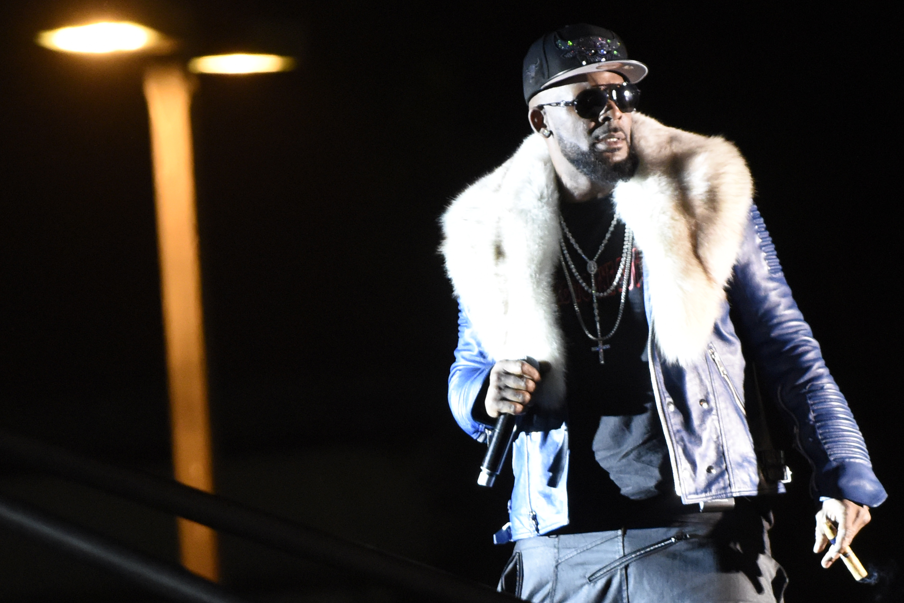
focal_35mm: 201
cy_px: 303
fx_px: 5047
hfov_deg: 10.2
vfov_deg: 6.8
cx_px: 451
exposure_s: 1/320
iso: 2500
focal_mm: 200
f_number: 4.5
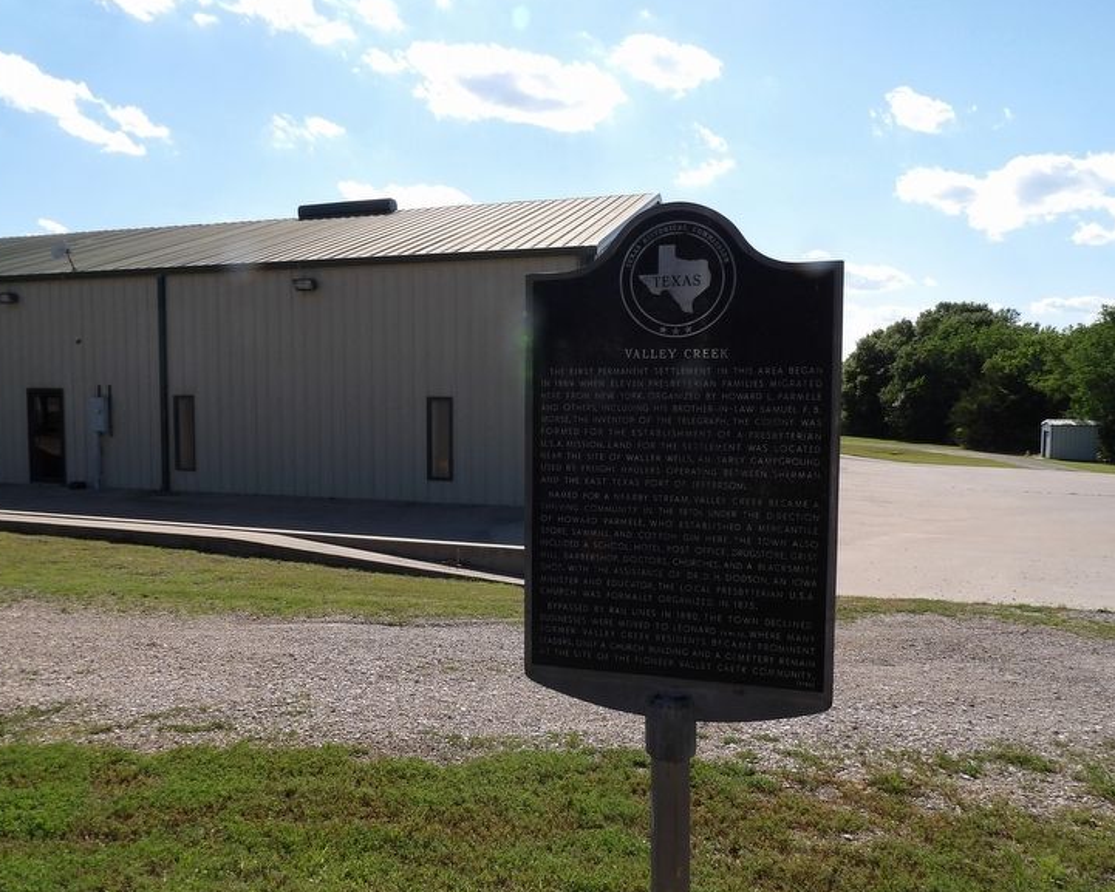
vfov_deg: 54.9
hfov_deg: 66.0
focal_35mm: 26
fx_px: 858
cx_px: 521
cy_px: 453
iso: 100
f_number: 4.6
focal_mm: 4.3
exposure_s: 1/629
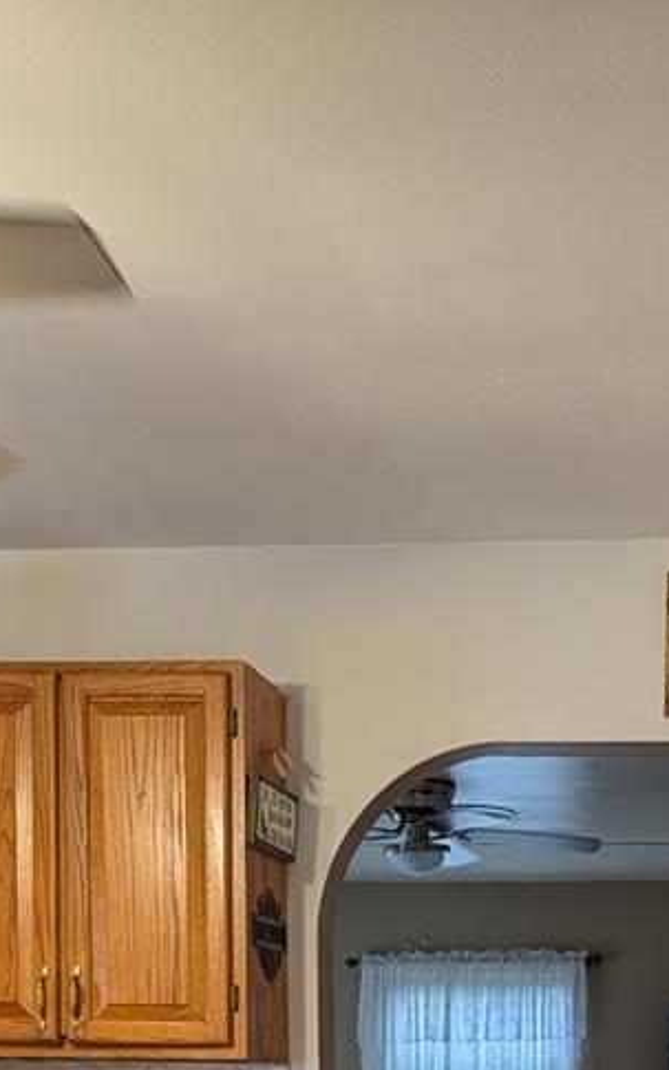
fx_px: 1838
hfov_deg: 20.2
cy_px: 1286
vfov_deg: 28.3
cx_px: 599
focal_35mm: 63
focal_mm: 6.9
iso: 154
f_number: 1.68
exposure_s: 1/120
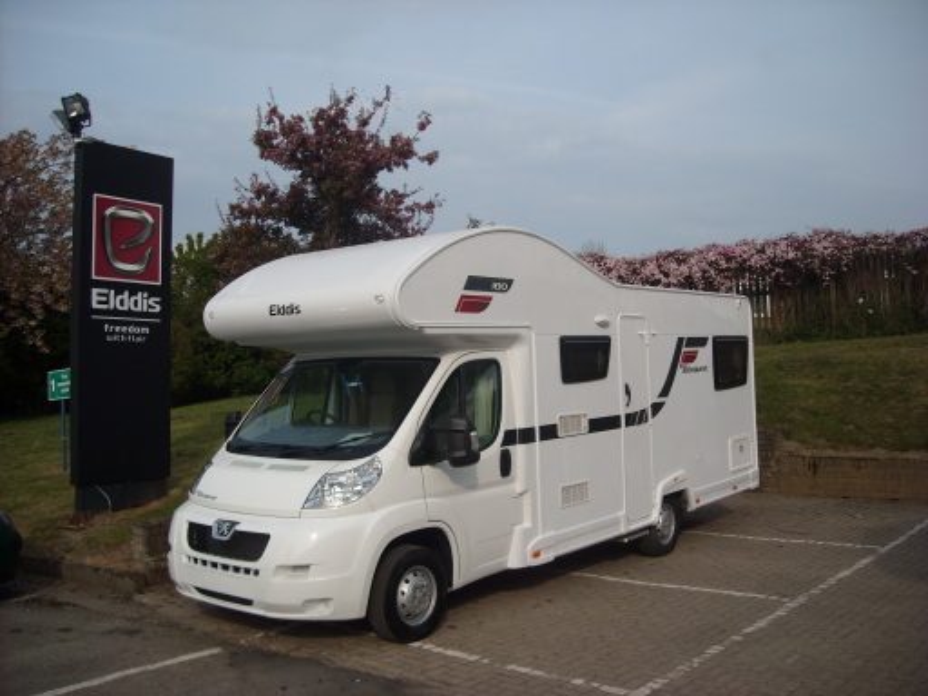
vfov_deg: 40.7
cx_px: 464
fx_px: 938
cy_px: 348
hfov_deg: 52.6
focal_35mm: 35
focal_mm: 5.7
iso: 64
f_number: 5.6
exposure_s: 1/323
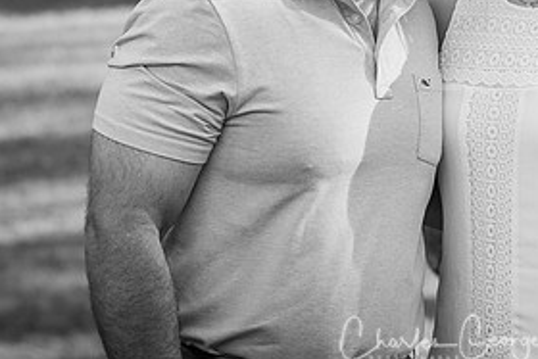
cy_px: -8
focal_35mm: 303
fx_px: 4530
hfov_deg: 6.8
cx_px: 383
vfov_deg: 4.5
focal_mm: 90
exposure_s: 1/400
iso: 400
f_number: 4
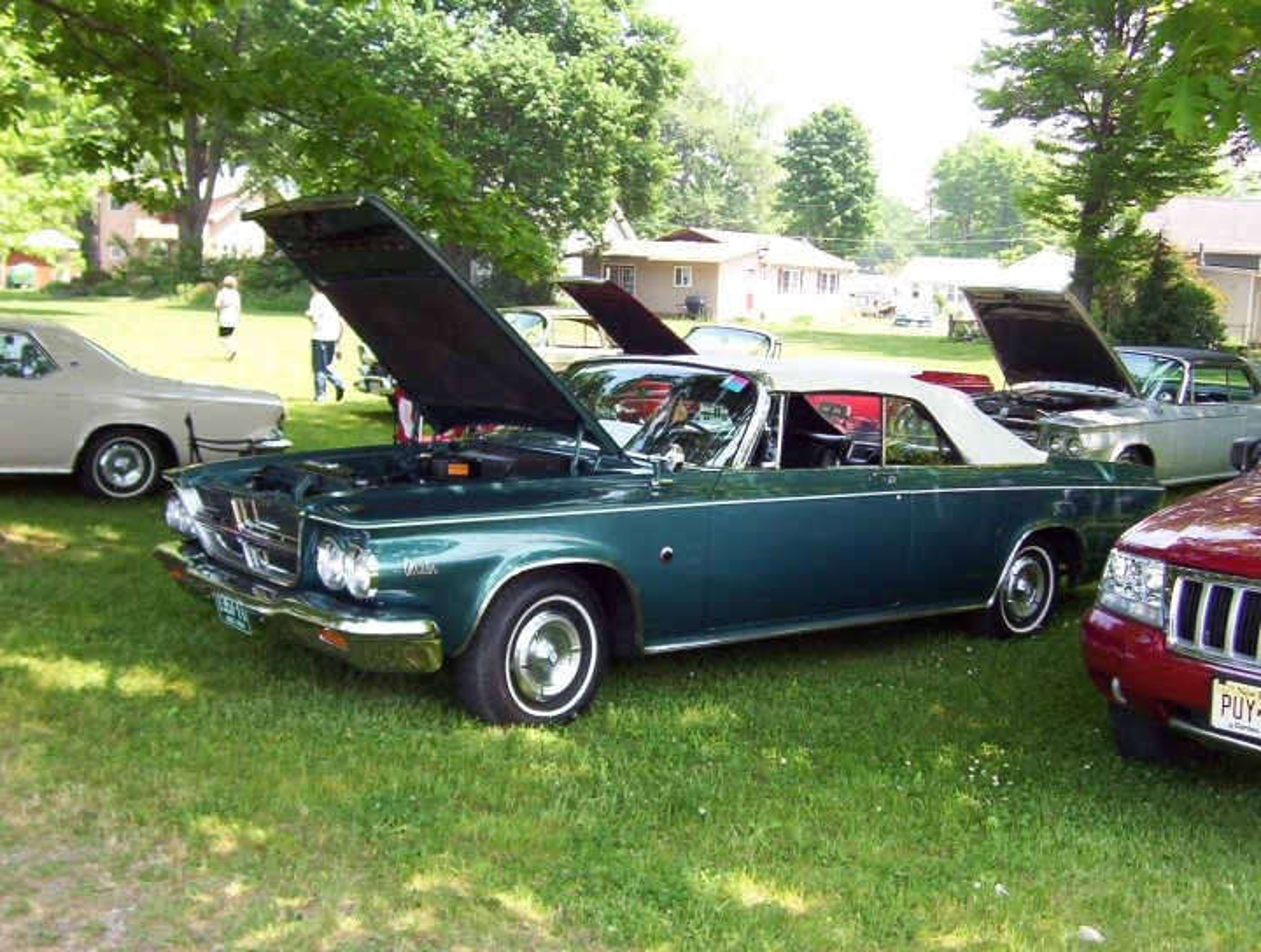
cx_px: 630
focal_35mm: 36
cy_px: 476
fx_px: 1315
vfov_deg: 39.8
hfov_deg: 51.2
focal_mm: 5.54
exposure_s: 1/345
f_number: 2.76
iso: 100
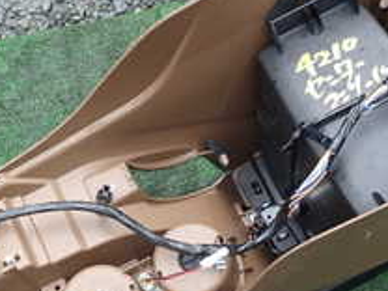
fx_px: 807
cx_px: 147
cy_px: 187
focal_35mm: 72
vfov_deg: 20.4
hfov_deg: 27.0
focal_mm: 4.5
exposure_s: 1/100
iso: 100
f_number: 2.8
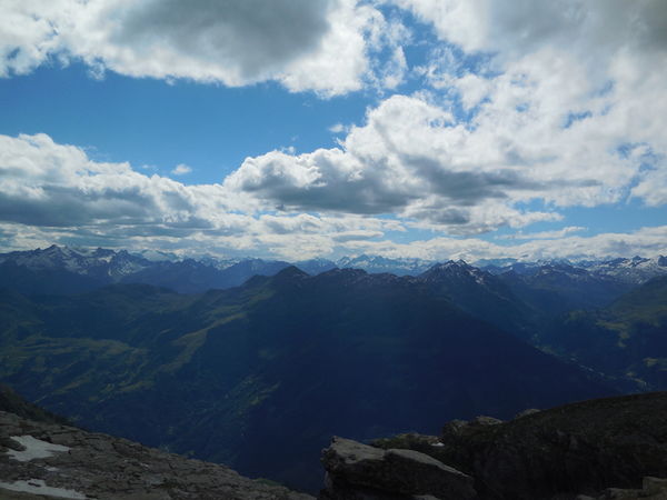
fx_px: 751
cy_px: 250
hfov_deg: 47.9
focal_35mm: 39
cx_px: 334
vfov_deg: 36.8
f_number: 7.8
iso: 125
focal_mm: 7
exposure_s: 1/1250
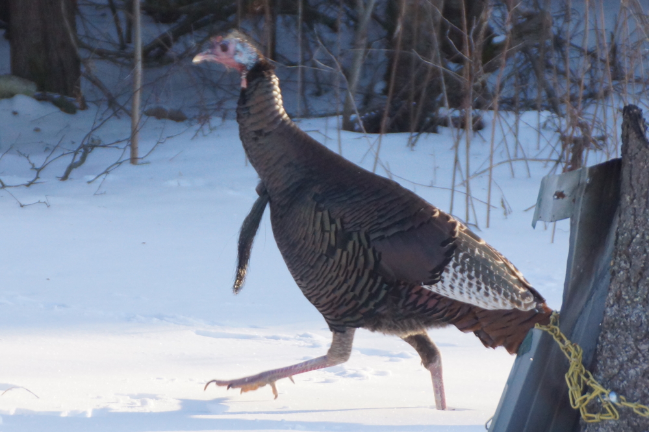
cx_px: 324
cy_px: 216
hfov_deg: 10.5
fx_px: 3515
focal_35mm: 195
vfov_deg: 7.0
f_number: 5.6
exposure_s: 1/200
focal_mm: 130
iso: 800
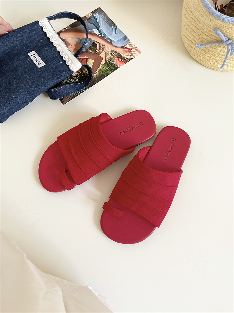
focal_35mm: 26
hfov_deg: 53.1
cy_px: 156
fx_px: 234
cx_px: 117
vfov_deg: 67.3
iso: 64
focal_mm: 4.2
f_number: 1.6
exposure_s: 1/121
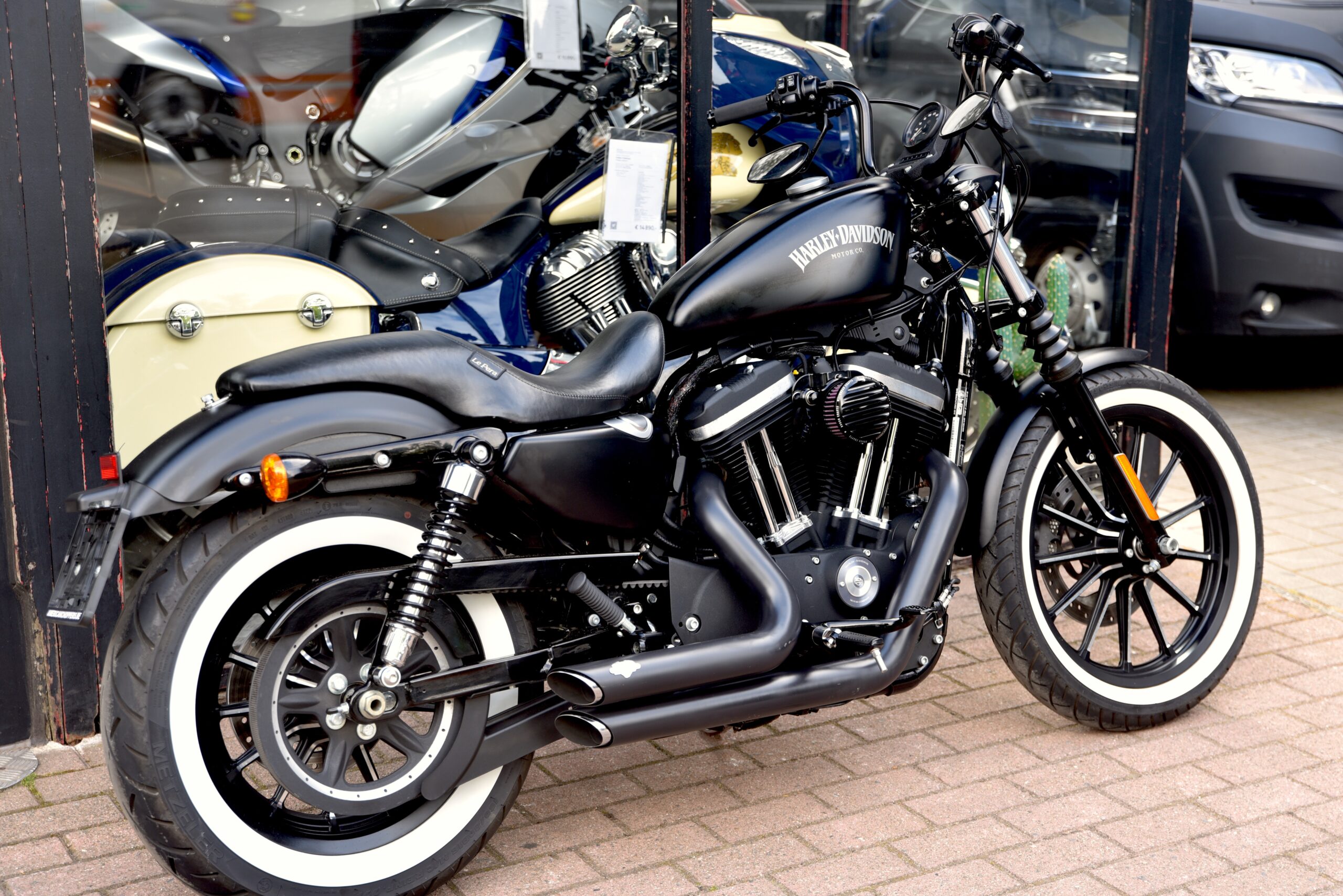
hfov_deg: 35.6
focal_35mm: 56
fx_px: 2090
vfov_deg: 24.2
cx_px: 672
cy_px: 448
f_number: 3.5
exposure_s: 1/60
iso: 100
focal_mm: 56
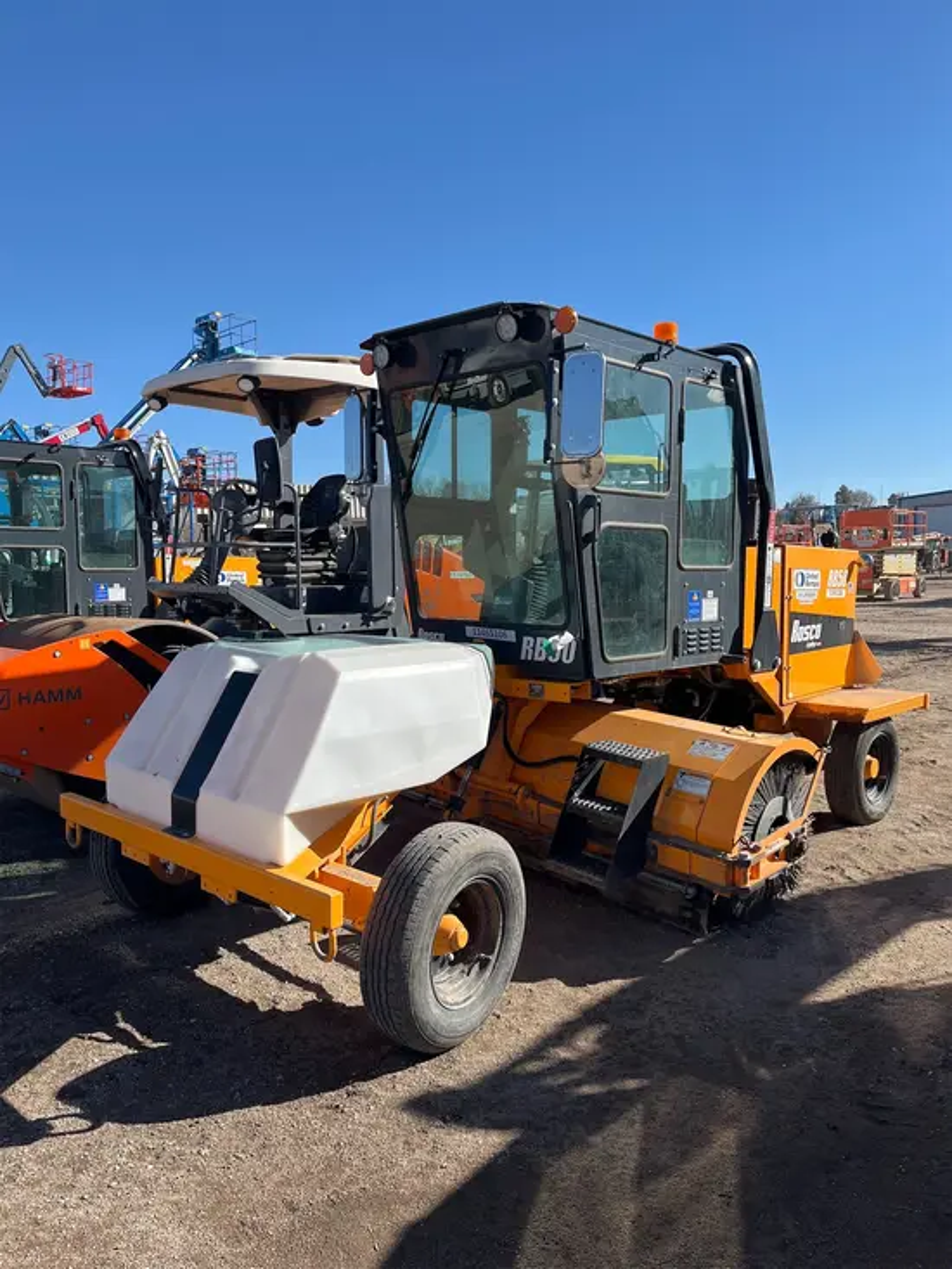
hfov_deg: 53.1
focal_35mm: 26
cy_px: 634
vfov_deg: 67.3
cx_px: 476
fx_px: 953
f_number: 1.6
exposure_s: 1/2309
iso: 50
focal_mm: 5.1
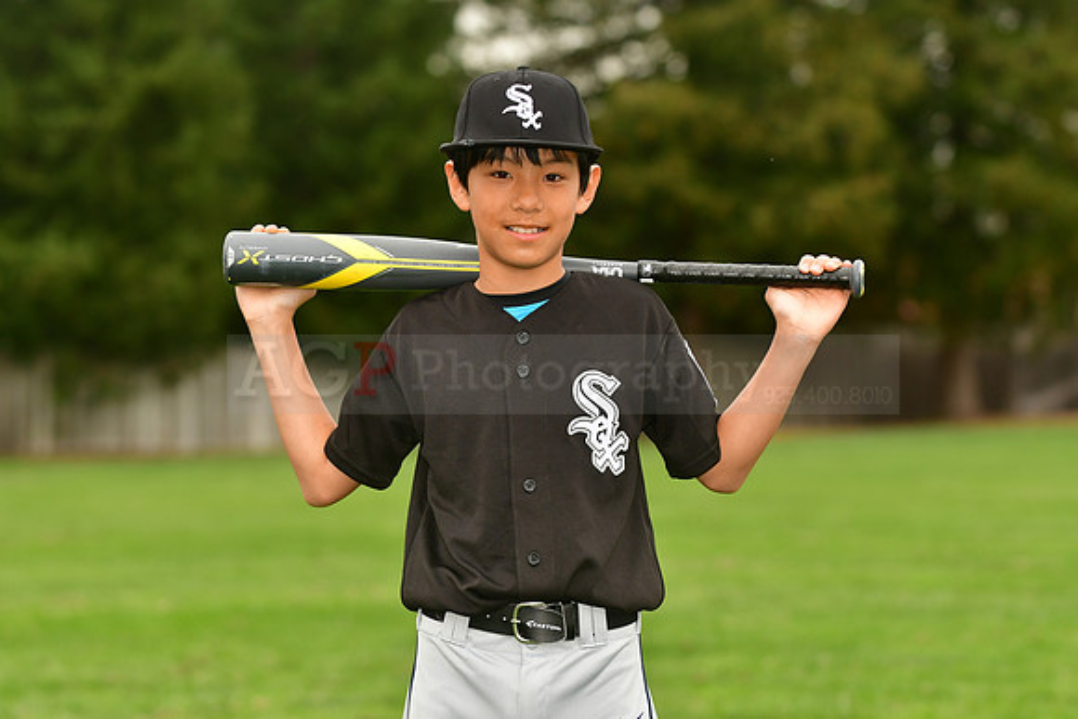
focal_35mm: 165
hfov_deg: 12.4
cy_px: 360
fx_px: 4942
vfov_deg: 8.3
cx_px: 539
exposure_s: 1/1000
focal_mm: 110
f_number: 4
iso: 320
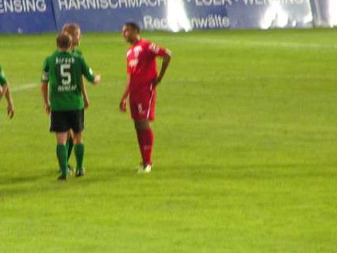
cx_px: 81
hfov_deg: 2.8
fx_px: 7015
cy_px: 58
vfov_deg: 2.1
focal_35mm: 721
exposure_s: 1/60
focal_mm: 58
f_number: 3.5
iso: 200
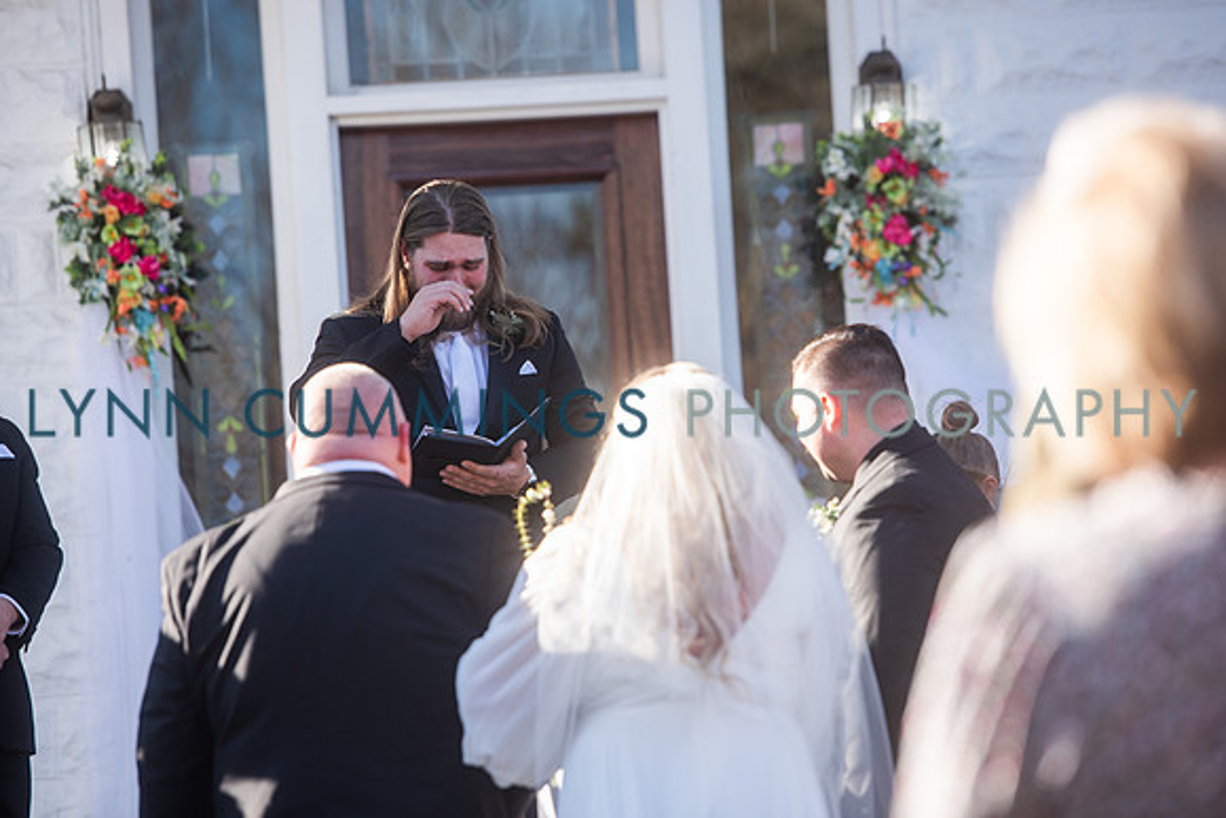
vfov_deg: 7.9
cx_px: 613
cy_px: 409
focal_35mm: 175
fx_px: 5961
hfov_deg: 11.7
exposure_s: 1/400
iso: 100
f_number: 3.5
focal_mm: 175
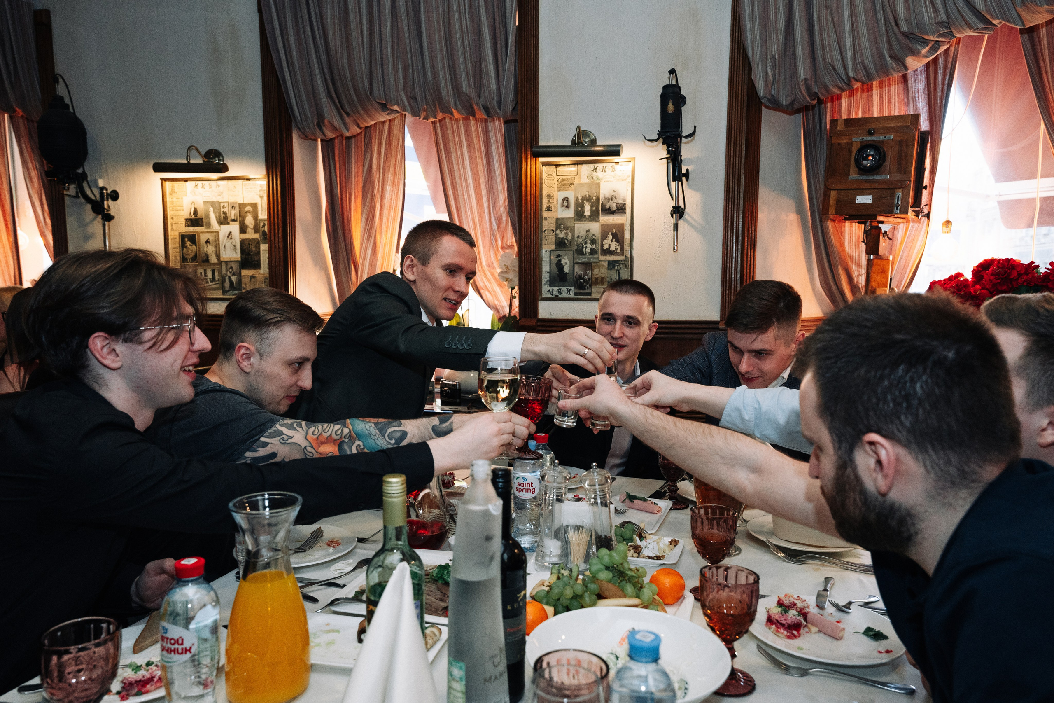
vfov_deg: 46.4
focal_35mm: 28
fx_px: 820
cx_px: 527
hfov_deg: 65.5
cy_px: 352
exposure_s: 1/125
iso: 1600
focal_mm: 28
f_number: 5
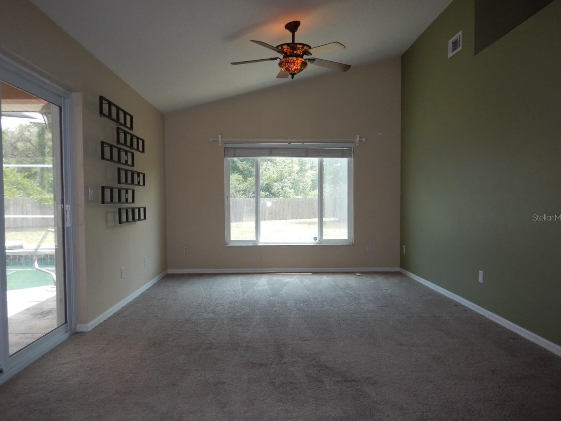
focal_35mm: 25
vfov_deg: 54.9
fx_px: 405
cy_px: 217
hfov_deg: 69.4
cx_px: 278
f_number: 2.8
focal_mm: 4.3
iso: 125
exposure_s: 1/125
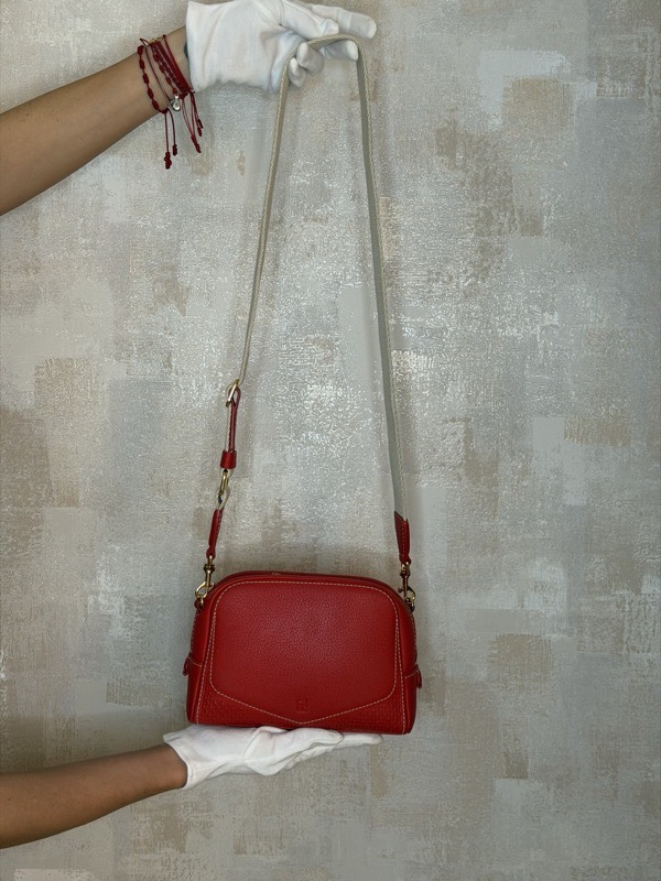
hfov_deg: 30.3
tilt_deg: -6.1
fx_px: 1222
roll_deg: -0.8
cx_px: 330
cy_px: 440
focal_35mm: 48
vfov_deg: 39.7
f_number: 1.78
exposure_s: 1/60
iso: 250
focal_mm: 6.76
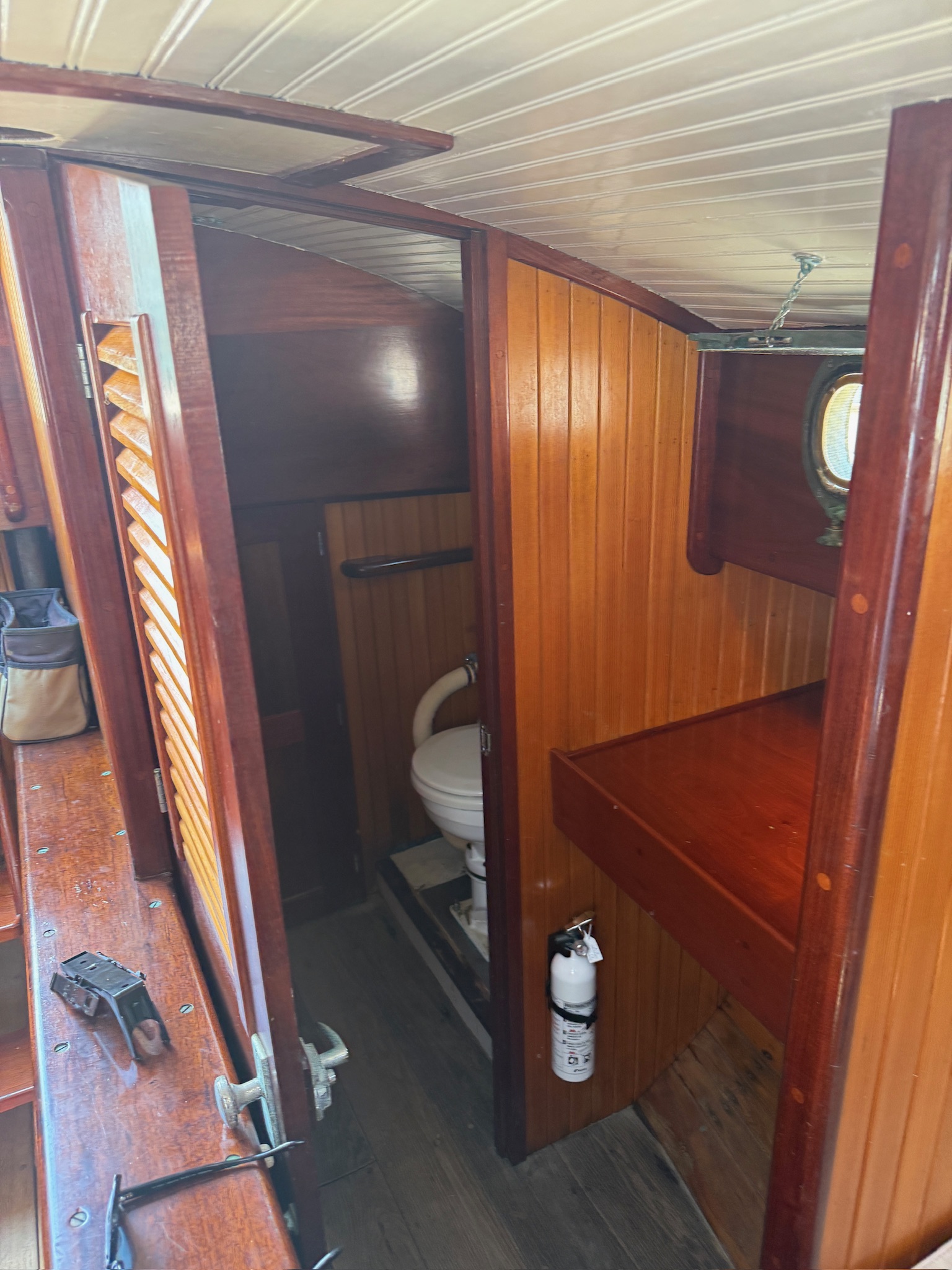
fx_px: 880
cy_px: 635
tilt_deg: -18.1
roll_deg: +1.1
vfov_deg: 71.6
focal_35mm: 24
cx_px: 476
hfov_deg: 56.8
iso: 200
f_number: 1.78
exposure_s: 1/69
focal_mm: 6.76
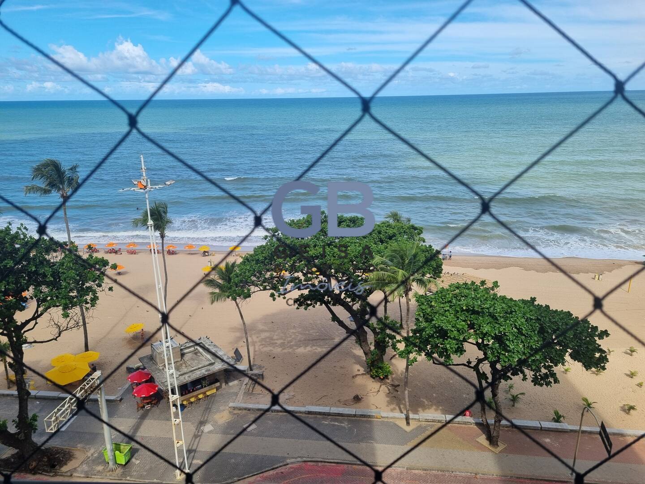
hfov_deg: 67.3
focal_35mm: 26
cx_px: 322
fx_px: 484
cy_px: 242
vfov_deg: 53.1
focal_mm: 5.4
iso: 50
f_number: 1.8
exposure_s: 1/2448
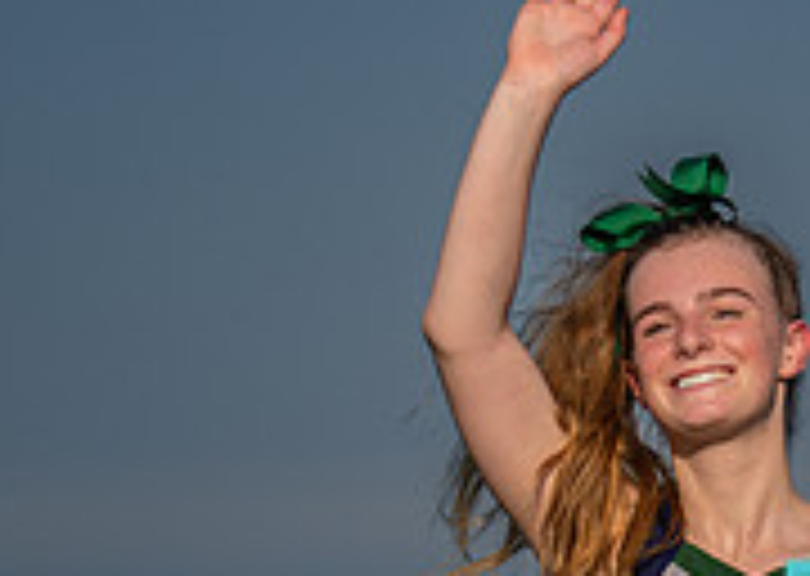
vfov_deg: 1.9
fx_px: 17251
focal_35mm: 751
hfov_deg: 2.7
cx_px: 765
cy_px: 650
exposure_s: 1/5000
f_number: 2.8
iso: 100
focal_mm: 197
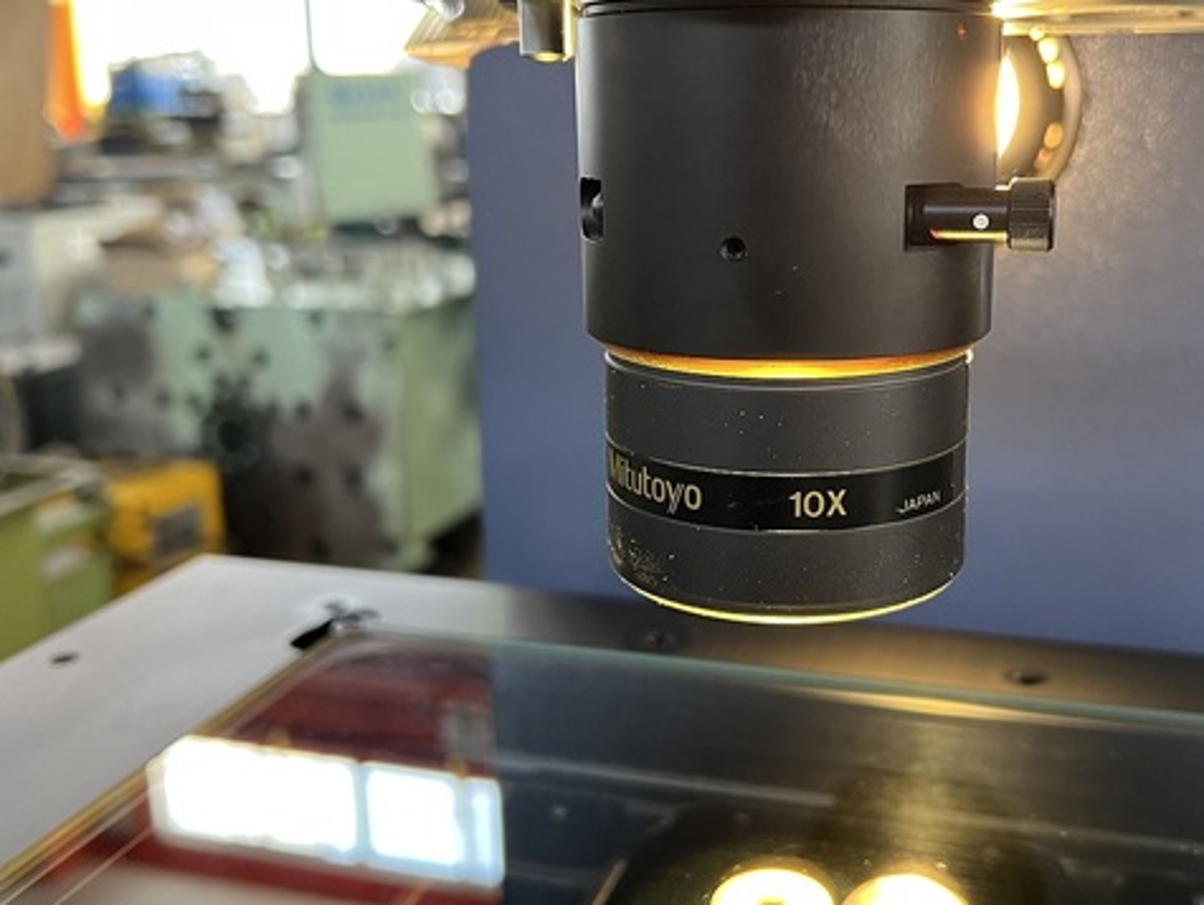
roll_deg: +0.6
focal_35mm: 35
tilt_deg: -12.5
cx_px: 753
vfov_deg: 40.6
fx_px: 1218
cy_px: 365
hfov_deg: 52.0
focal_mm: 5.7
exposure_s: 1/50
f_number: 1.5
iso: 100
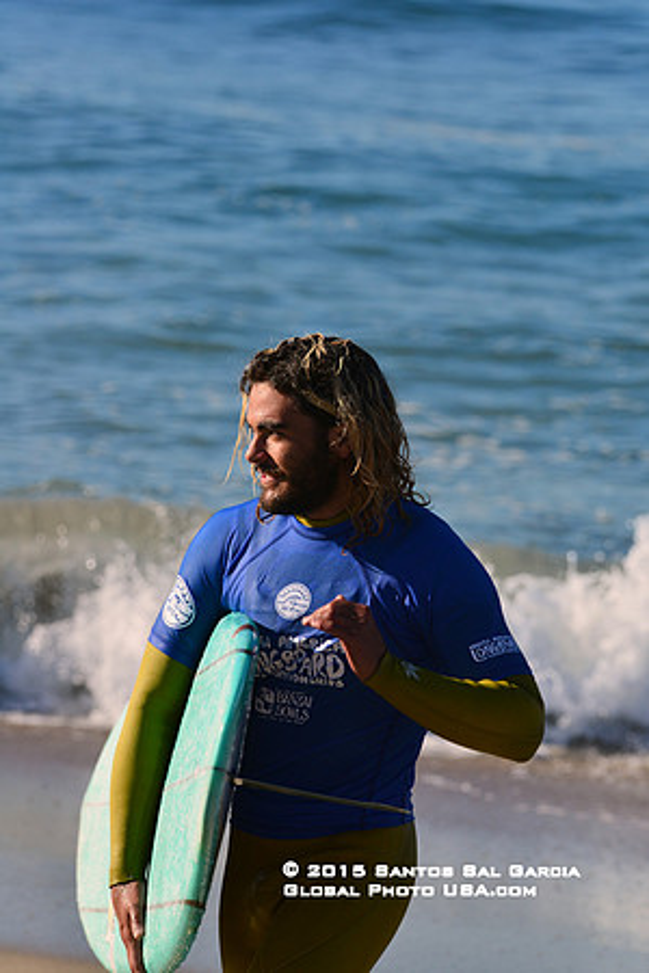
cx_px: 324
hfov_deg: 4.6
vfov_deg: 6.9
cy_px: 486
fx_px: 8112
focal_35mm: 300
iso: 320
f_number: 11
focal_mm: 300
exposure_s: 1/640
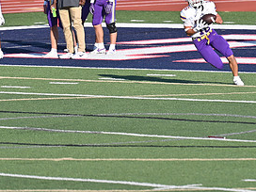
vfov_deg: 2.4
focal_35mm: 615
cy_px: 27
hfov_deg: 3.2
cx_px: 204
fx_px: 4548
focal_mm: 200
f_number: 2.8
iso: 100
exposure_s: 1/2500
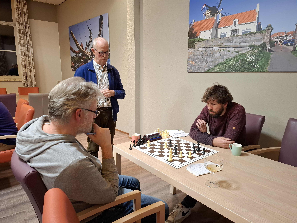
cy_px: 112
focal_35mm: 23
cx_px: 148
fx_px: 197
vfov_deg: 58.9
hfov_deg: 73.9
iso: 400
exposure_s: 1/33
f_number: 1.8
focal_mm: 5.54
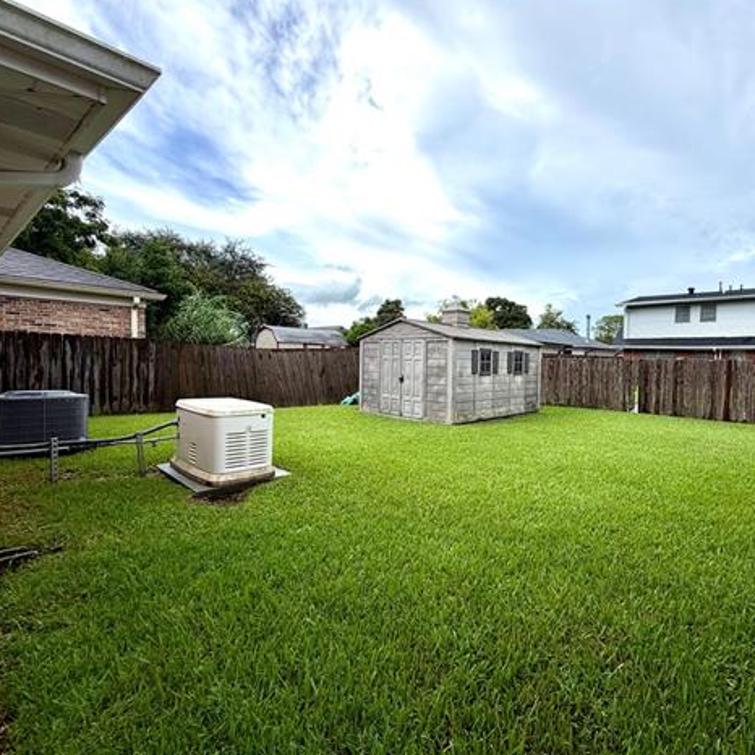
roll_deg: -0.8
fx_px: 419
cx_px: 471
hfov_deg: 82.4
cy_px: 378
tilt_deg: -1.0
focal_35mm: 17
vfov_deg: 84.0
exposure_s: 1/770
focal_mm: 2.22
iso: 25
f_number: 2.2
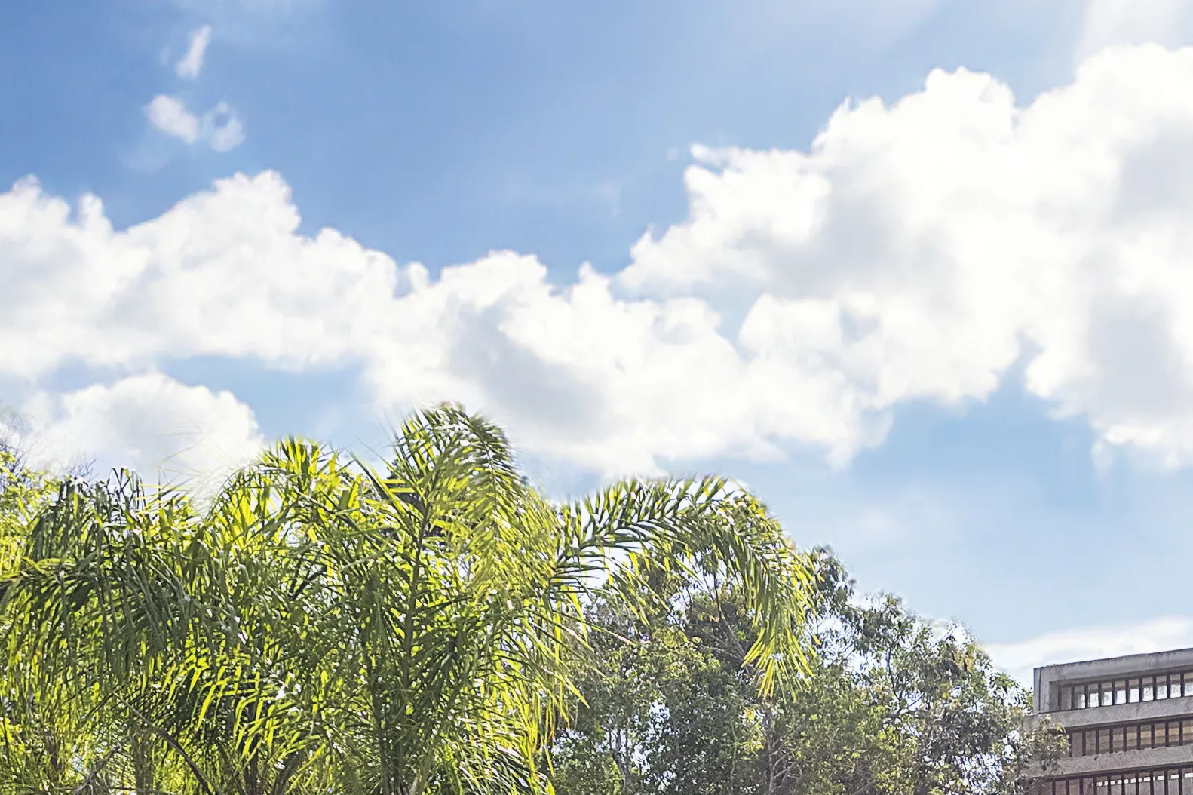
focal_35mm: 76
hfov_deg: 26.2
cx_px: 931
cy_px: 1036
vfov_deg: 16.9
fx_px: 2518
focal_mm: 8.38
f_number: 2.8
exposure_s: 1/1250
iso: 100
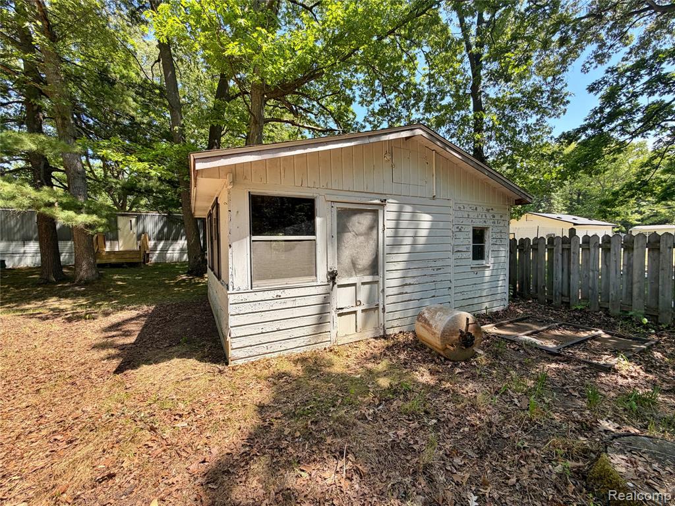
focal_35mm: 14
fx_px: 273
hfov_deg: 102.1
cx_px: 338
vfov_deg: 85.7
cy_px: 253
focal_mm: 2.22
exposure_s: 1/502
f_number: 2.2
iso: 40
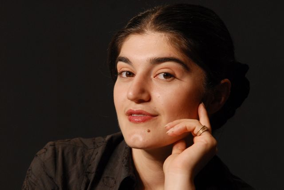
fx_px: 2369
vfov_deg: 4.6
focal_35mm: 300
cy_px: 95
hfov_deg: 6.9
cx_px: 142
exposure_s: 1/80
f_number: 5.6
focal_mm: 200
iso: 800
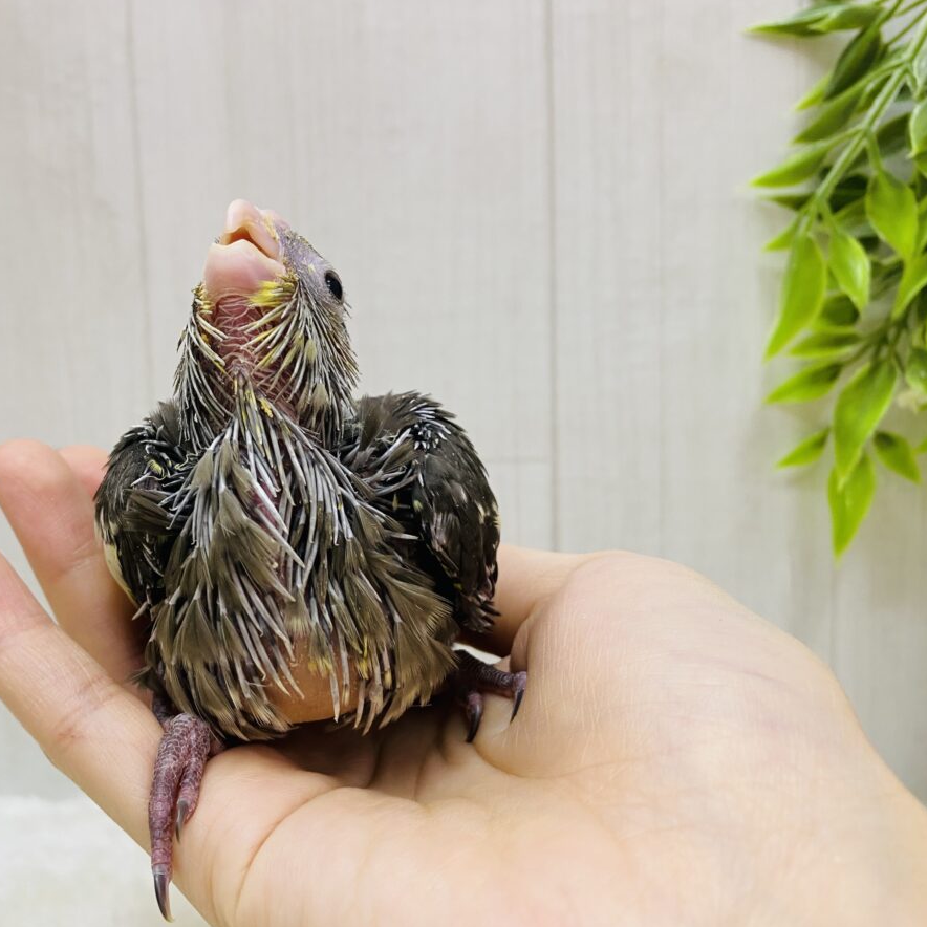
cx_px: 317
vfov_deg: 54.0
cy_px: 464
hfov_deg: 53.1
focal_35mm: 30
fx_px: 909
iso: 64
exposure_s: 1/50
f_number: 1.8
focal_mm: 4.25
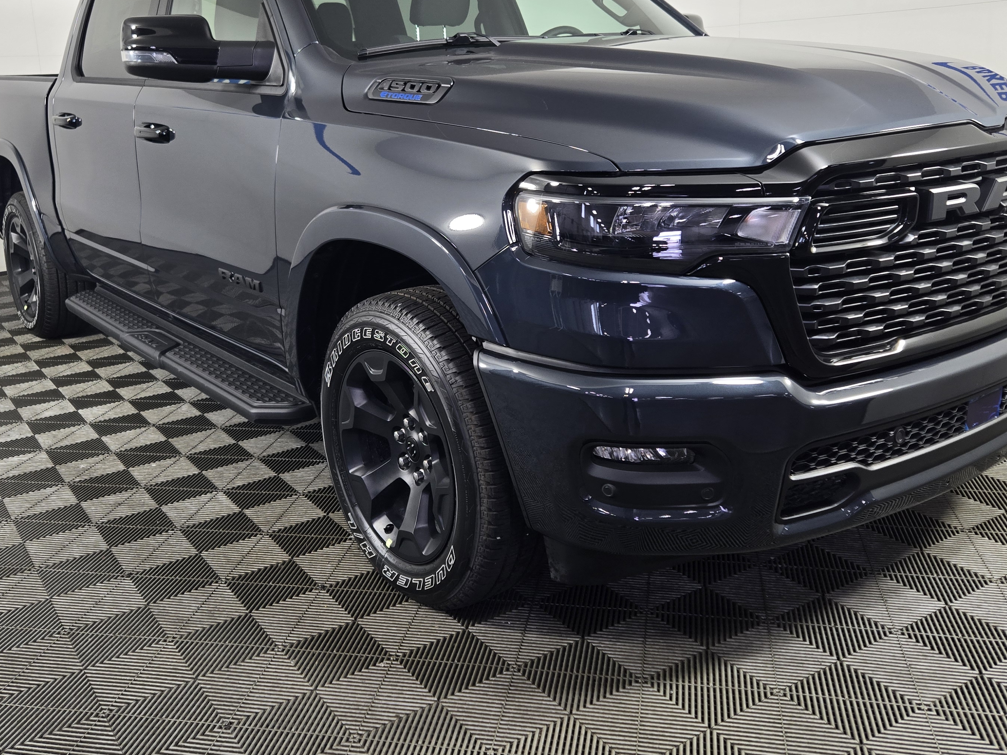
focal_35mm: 34
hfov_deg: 53.9
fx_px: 989
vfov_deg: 41.4
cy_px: 273
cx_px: 471
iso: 100
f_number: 1.8
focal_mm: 5.4
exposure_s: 1/120
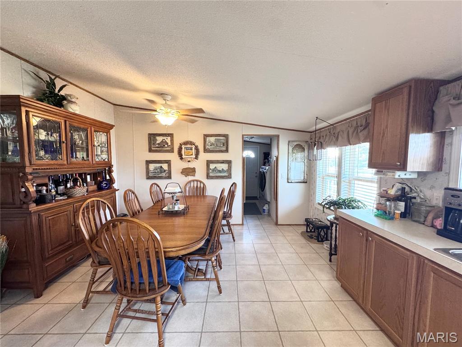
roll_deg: +0.5
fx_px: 187
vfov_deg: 85.7
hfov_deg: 102.1
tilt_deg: -3.9
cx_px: 231
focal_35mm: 14
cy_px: 174
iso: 250
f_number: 2.2
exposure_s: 1/60
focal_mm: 2.22
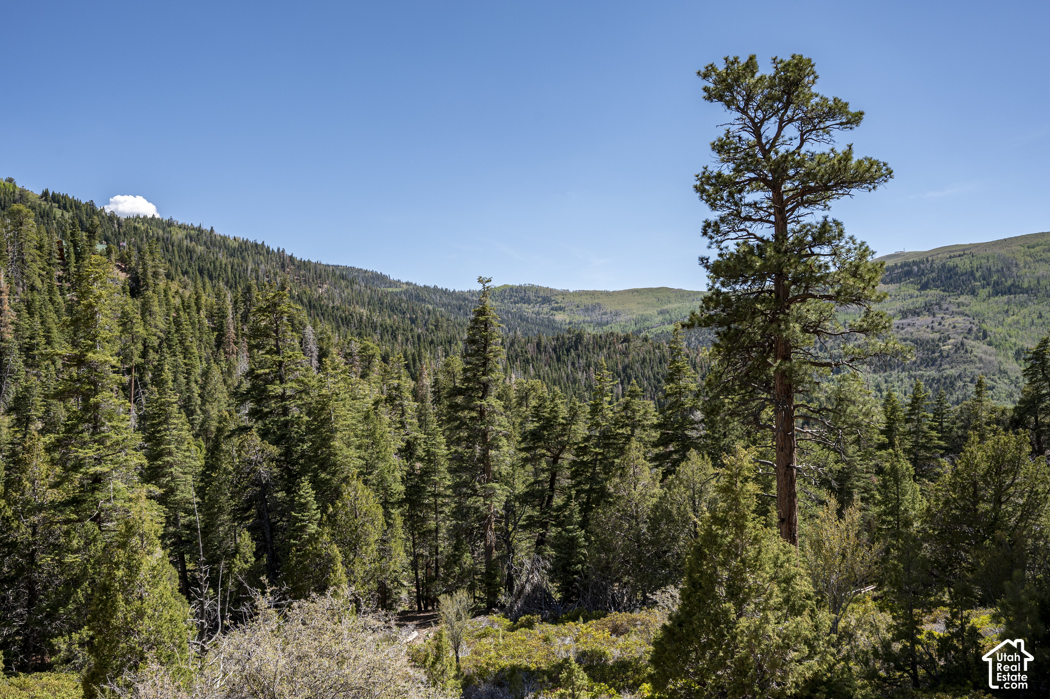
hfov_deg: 61.9
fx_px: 875
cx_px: 525
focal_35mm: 30
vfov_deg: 43.6
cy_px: 350
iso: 320
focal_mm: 30
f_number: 8
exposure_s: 1/640
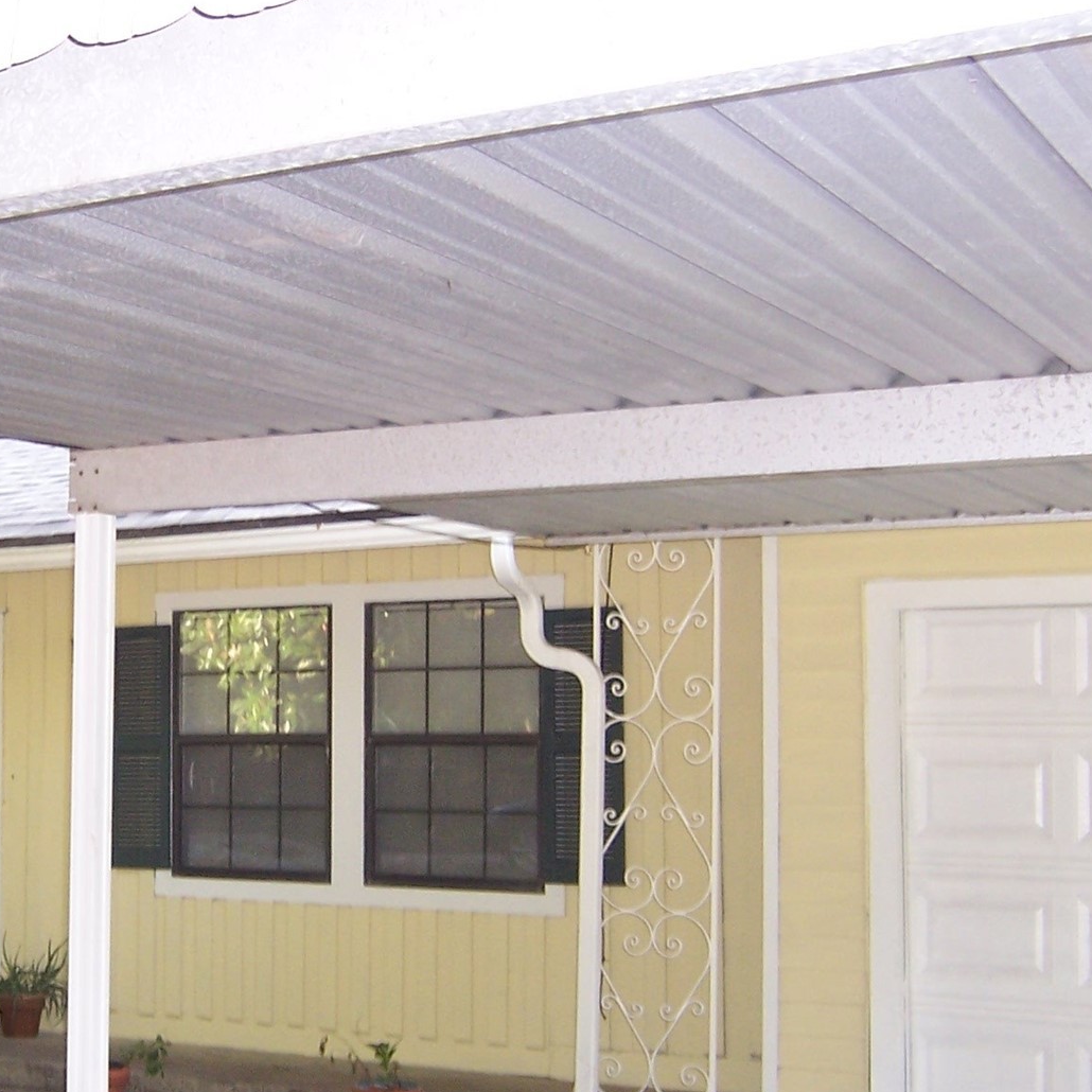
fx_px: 2070
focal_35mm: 58
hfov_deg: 28.4
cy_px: 598
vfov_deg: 29.5
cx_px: 106
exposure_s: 1/60
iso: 140
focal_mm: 5.5
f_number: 2.8
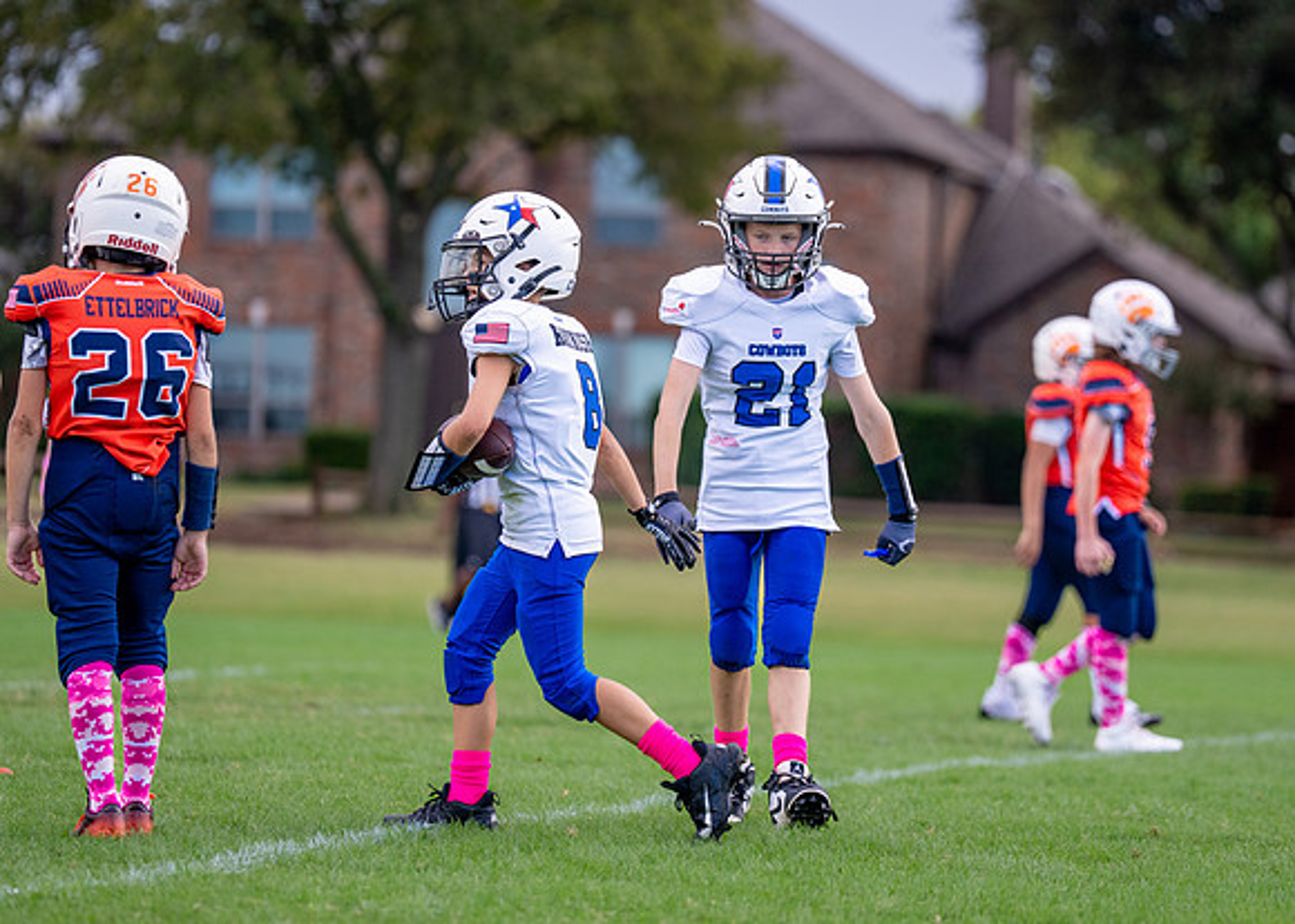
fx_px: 6992
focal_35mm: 190
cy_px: 408
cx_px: 684
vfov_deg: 7.6
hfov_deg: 10.6
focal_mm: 157
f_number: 2.8
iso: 500
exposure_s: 1/3200
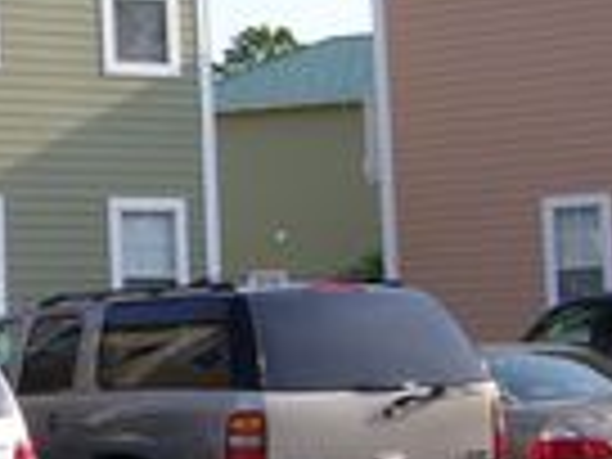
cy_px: 194
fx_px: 1768
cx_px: -130
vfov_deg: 14.8
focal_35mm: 100
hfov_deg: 18.6
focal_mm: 6
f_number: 4.8
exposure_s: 1/350
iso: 80
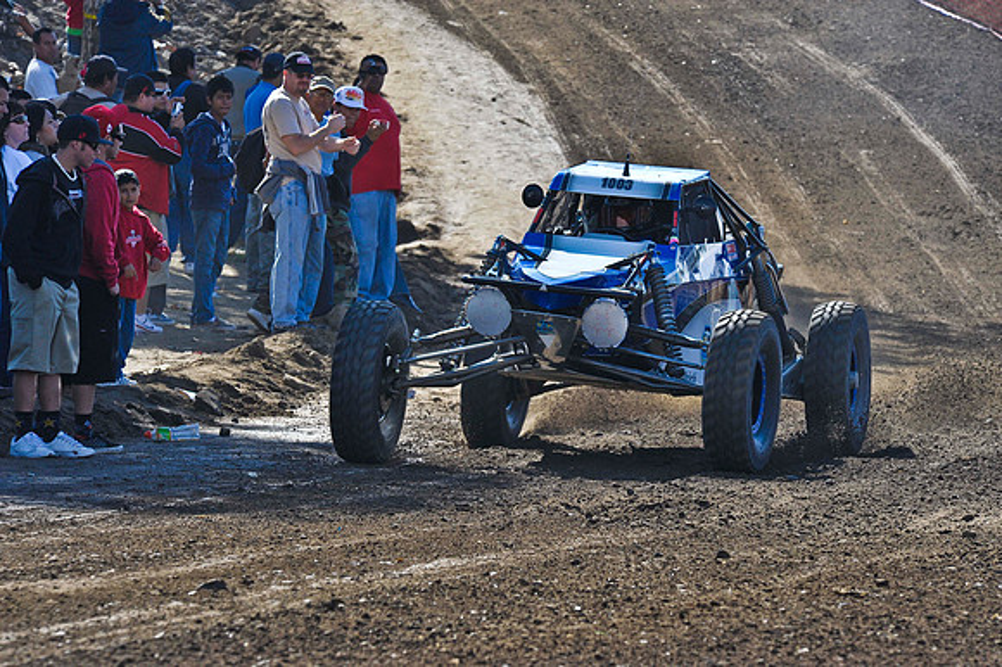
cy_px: 334
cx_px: 501
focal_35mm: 340
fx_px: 9458
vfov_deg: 4.0
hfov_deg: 6.1
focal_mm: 340
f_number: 10
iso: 640
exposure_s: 1/640
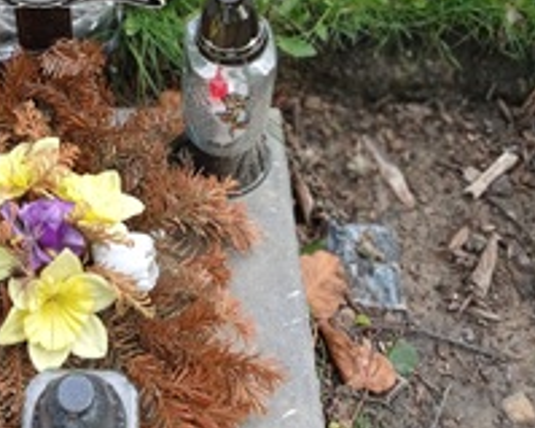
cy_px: -40
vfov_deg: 21.9
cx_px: 86
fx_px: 1045
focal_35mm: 66
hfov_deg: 28.0
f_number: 1.79
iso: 100
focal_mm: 4.74
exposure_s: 1/461
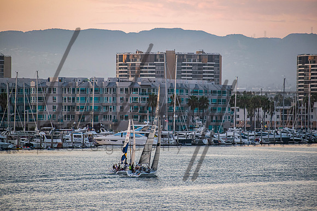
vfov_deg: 4.7
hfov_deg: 7.0
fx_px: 2581
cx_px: 158
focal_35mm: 293
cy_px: 106
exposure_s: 1/160
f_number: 6.3
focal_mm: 190
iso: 800
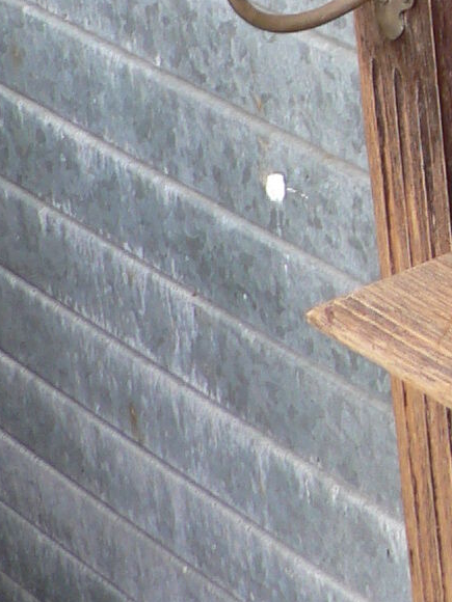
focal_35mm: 159
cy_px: -457
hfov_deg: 8.9
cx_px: 809
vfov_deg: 11.6
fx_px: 2768
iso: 80
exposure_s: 1/80
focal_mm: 6
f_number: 2.8
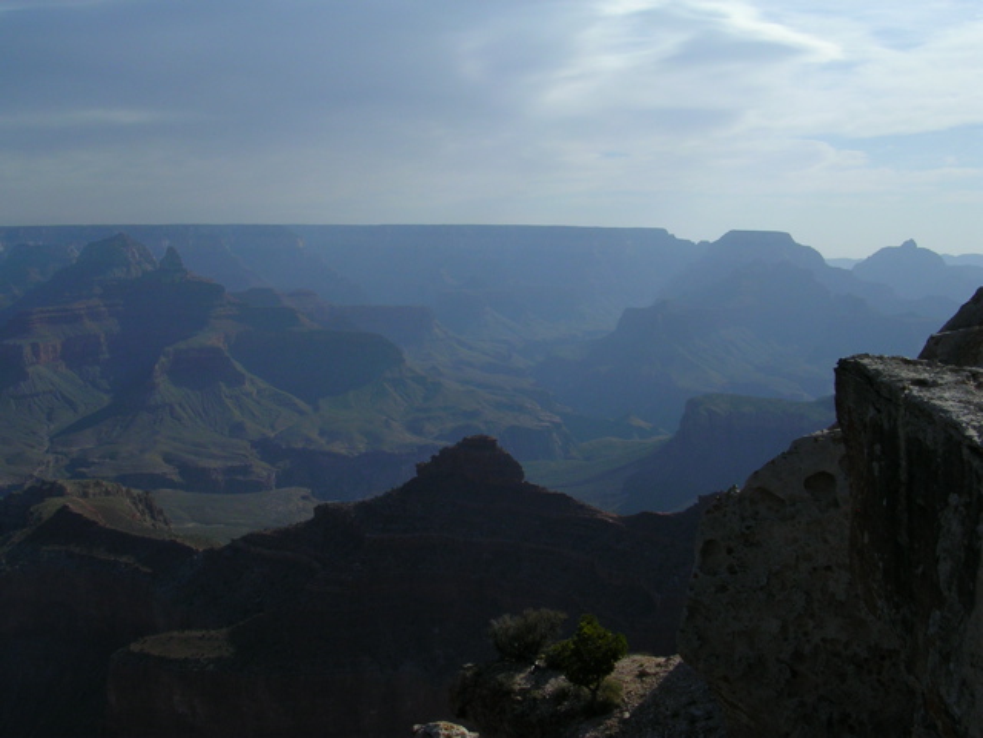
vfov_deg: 37.7
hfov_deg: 49.0
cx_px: 492
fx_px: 1079
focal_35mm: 38
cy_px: 369
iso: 50
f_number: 5.6
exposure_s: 1/713
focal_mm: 5.8
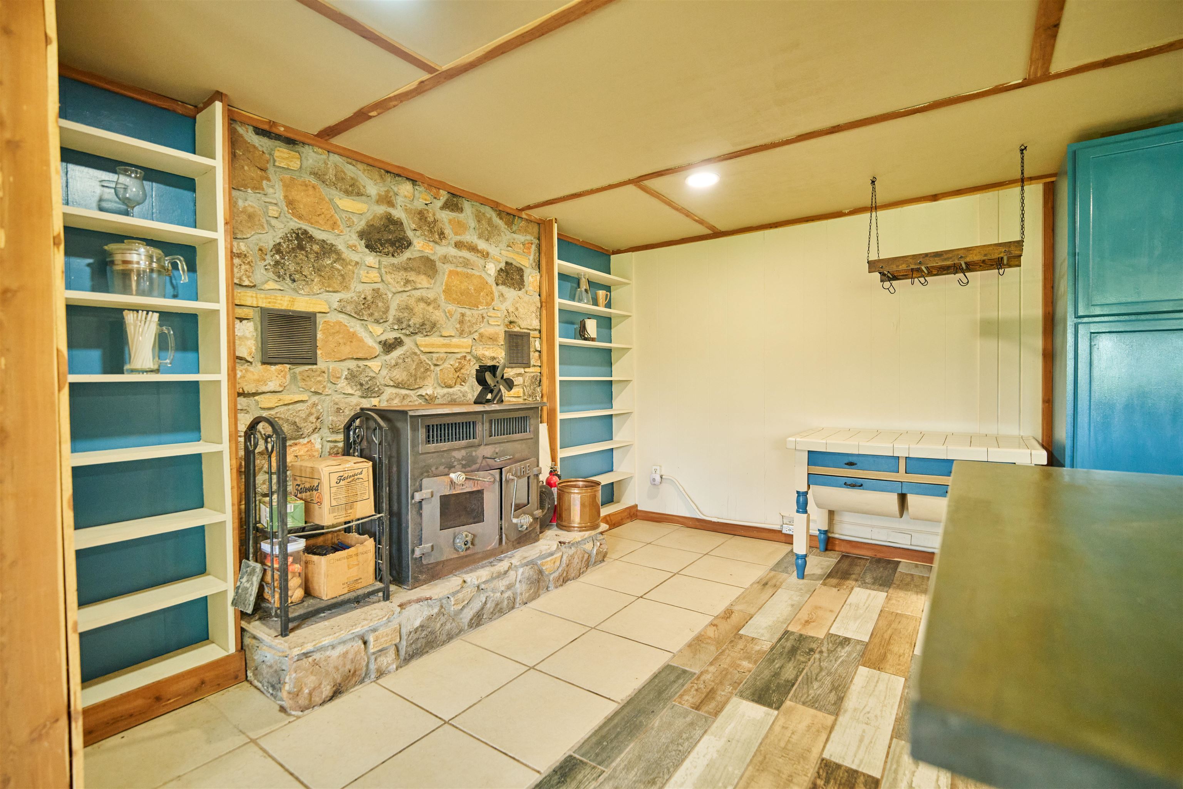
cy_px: 394
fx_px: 526
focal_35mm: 16
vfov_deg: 73.7
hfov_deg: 96.7
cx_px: 592
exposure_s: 1/125
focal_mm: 16
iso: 2500
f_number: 2.8
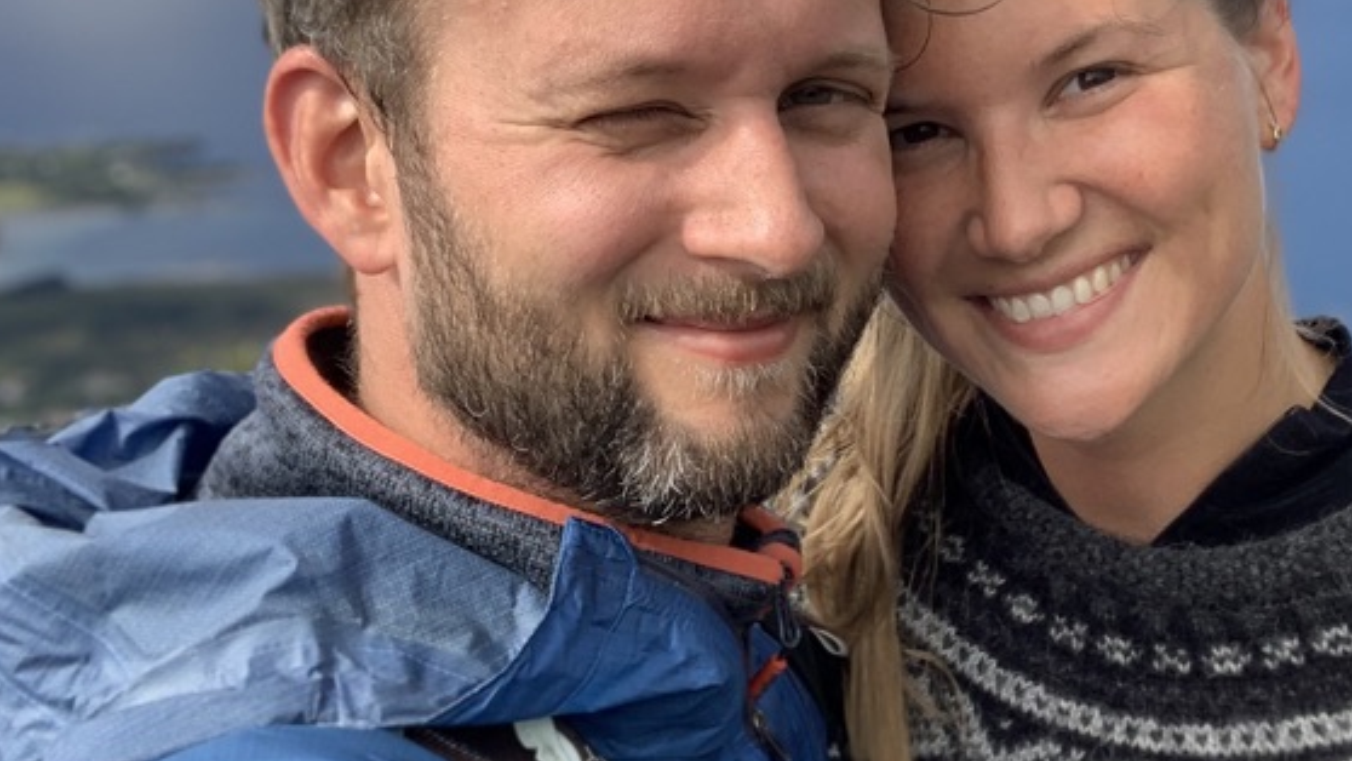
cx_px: 909
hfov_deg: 32.5
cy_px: 187
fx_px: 2295
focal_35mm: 64
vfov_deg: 18.7
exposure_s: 1/949
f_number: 2.2
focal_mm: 2.87
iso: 16
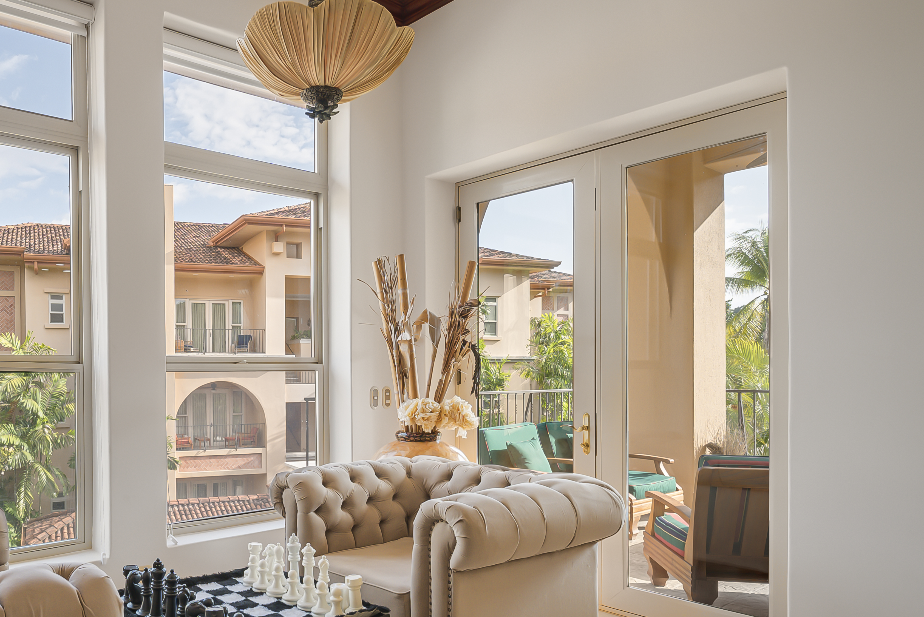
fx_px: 642
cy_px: 391
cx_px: 240
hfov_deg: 67.3
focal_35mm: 25
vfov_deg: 50.8
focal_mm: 14
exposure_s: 1/10
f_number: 8
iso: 100
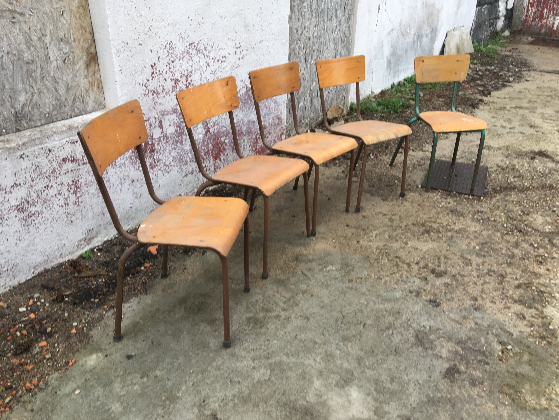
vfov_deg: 48.2
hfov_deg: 61.7
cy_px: 210
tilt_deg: -25.5
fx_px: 468
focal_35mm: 29
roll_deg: -2.5
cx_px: 280
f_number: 2.2
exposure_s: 1/100
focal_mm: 4.15
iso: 32
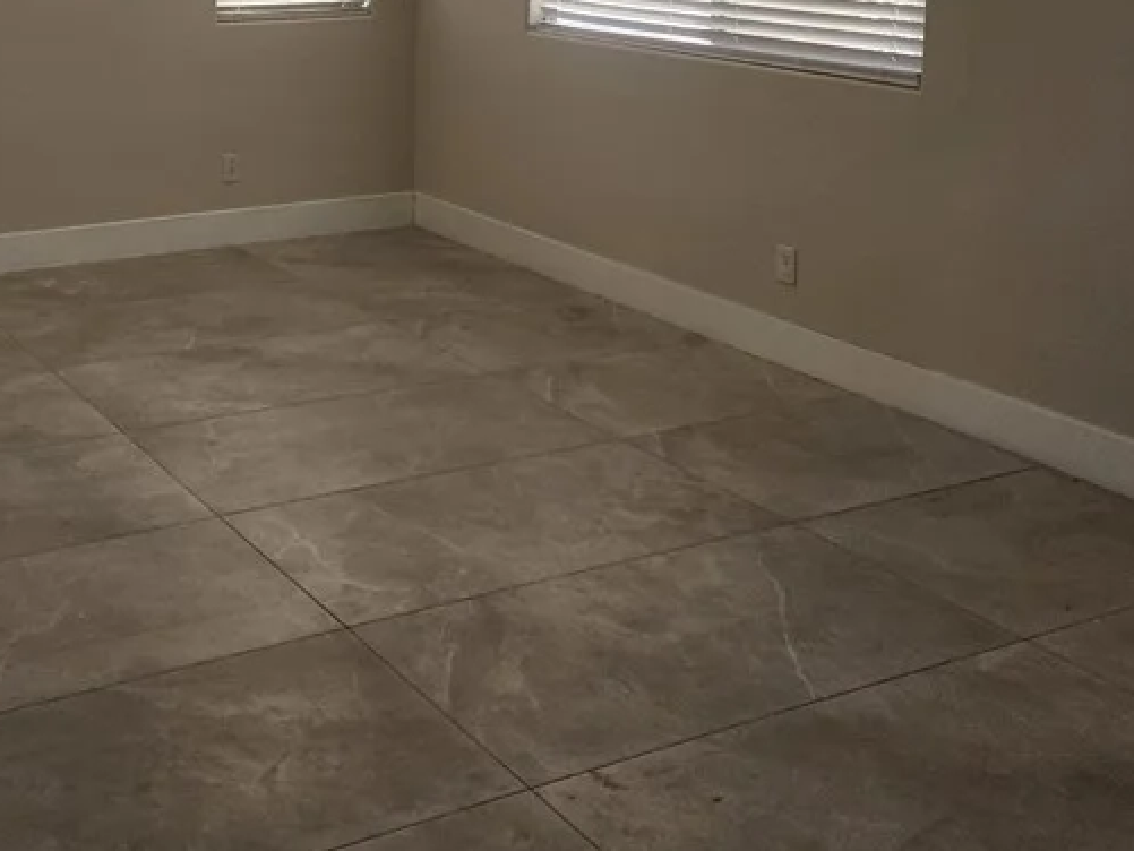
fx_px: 1540
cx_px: 256
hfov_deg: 39.1
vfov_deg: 29.6
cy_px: 79
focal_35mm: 47
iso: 200
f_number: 1.8
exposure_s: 1/180
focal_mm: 6.4
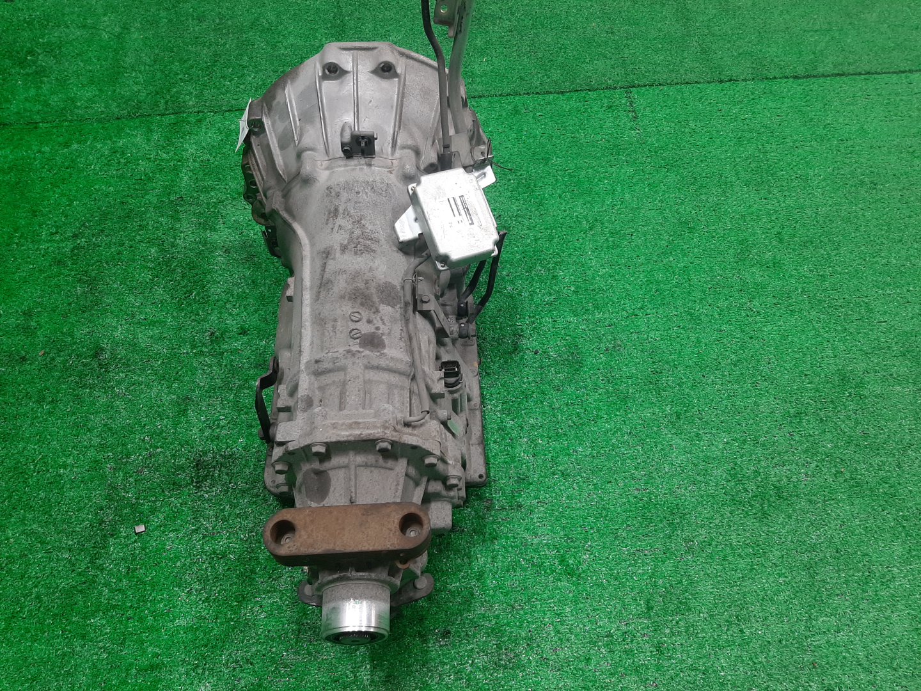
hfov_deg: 67.3
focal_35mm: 26
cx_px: 460
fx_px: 692
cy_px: 346
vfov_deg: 53.1
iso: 86
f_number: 1.7
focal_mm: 3.93
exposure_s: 1/50
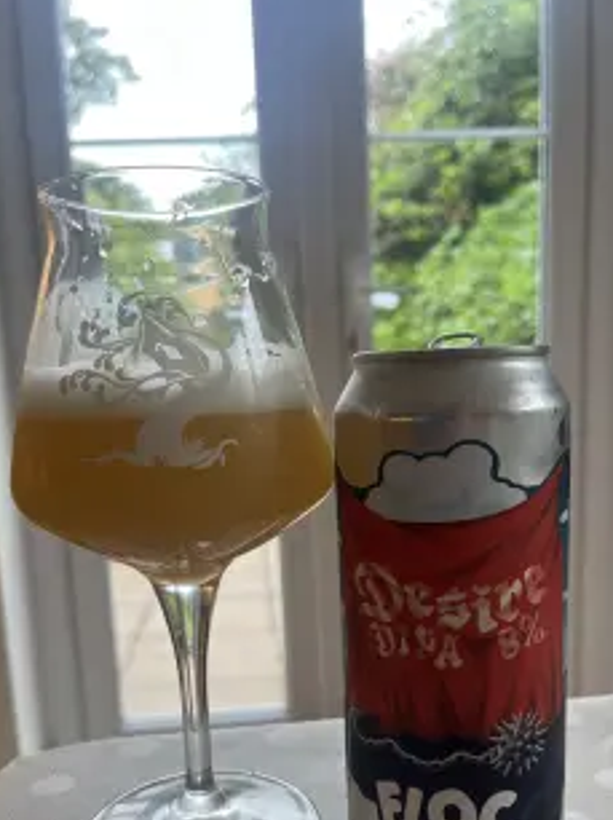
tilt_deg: -11.9
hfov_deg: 41.7
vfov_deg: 53.2
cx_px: 311
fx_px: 804
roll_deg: +3.2
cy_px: 531
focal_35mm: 34
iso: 80
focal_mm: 5.1
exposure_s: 1/100
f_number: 1.6
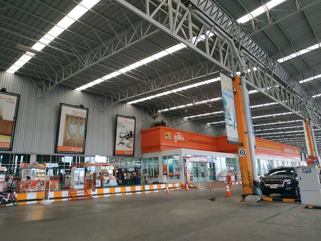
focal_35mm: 24
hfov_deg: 71.6
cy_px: 120
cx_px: 160
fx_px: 223
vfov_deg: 56.8
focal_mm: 3.94
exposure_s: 1/33
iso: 320
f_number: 1.9
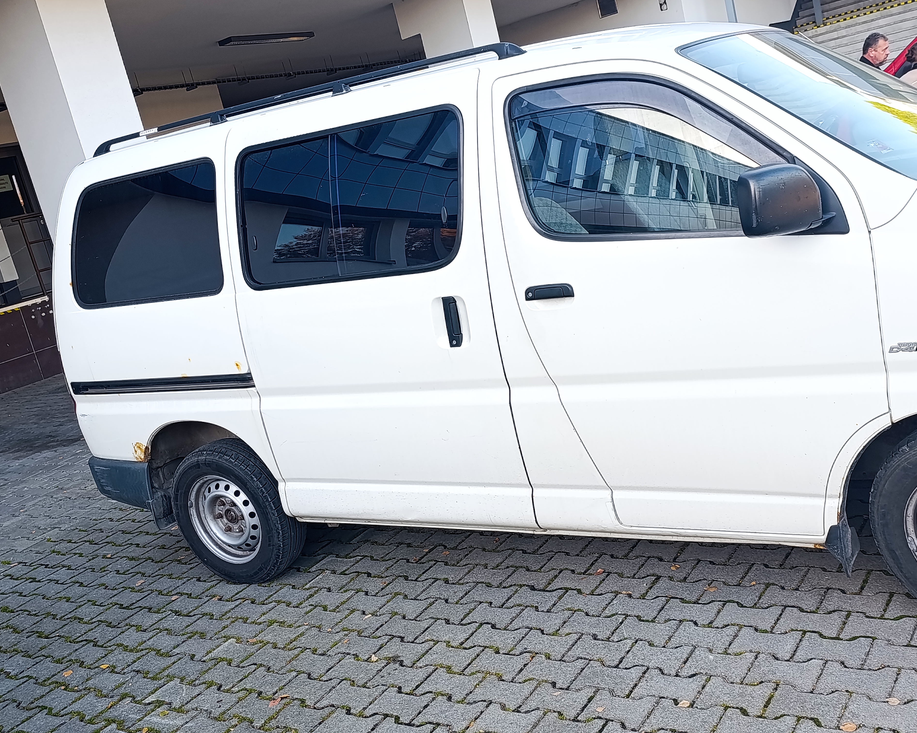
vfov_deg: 41.1
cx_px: 496
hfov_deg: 50.2
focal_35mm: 36
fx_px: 977
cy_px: 360
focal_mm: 6.11
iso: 102
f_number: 1.65
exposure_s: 1/100
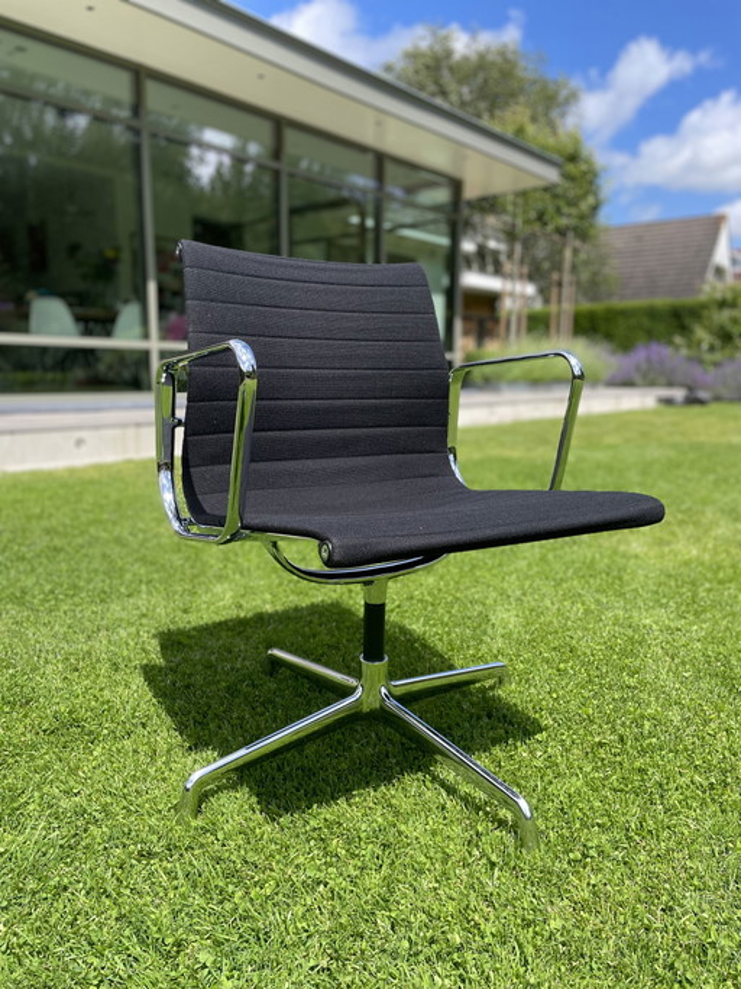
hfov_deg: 53.0
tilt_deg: -8.0
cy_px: 494
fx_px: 742
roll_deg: -1.5
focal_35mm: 26
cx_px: 370
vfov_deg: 67.3
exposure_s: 1/2564
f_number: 1.6
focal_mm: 4.2
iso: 50
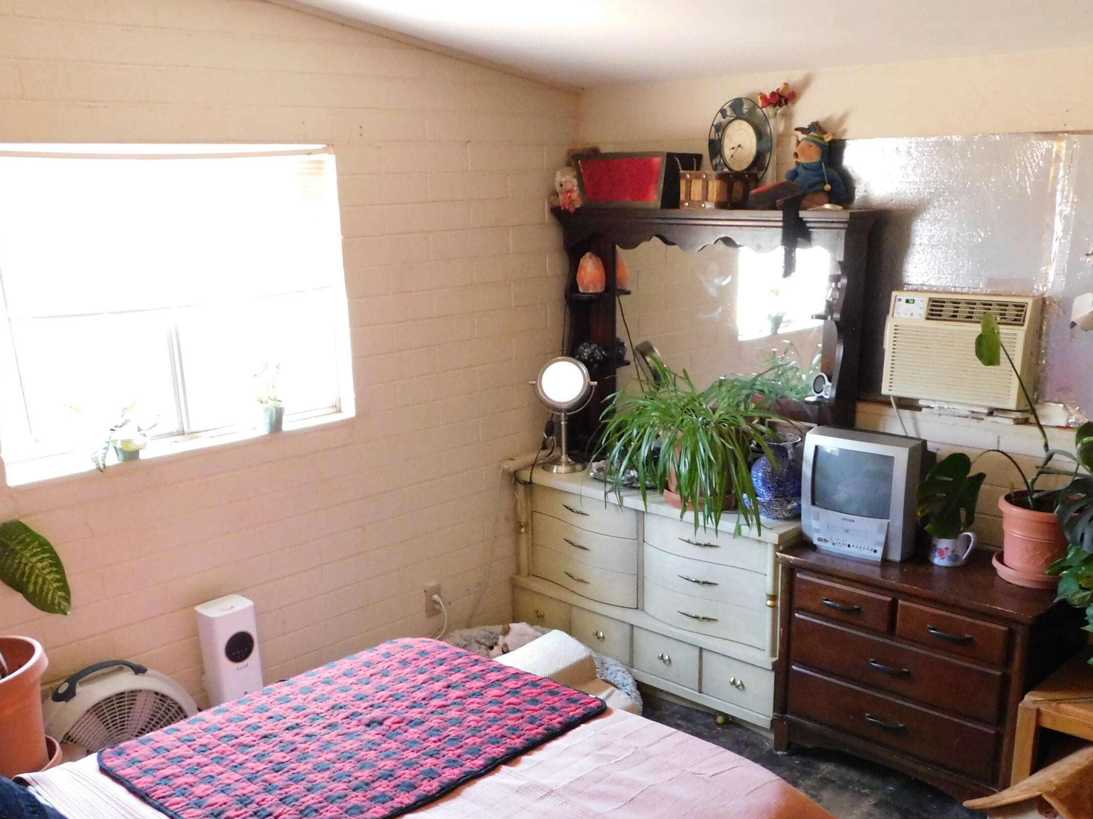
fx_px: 1105
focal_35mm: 35
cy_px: 556
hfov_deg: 52.6
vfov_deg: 40.1
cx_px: 554
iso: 800
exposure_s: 1/40
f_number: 3.1
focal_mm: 4.5
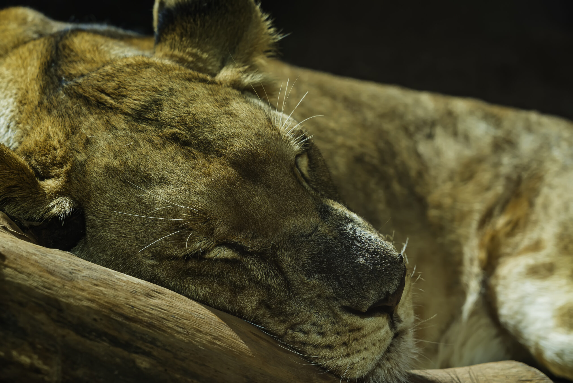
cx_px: 286
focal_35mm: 105
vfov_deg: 13.1
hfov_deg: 19.4
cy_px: 192
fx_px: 1672
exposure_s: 1/320
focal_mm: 105
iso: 400
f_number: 6.3
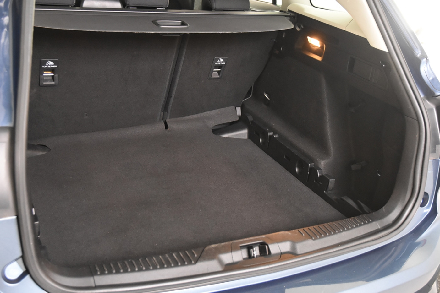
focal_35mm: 46
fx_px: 568
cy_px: 146
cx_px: 220
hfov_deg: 42.3
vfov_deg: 28.9
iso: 3600
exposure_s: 1/50
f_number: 3.3
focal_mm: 31
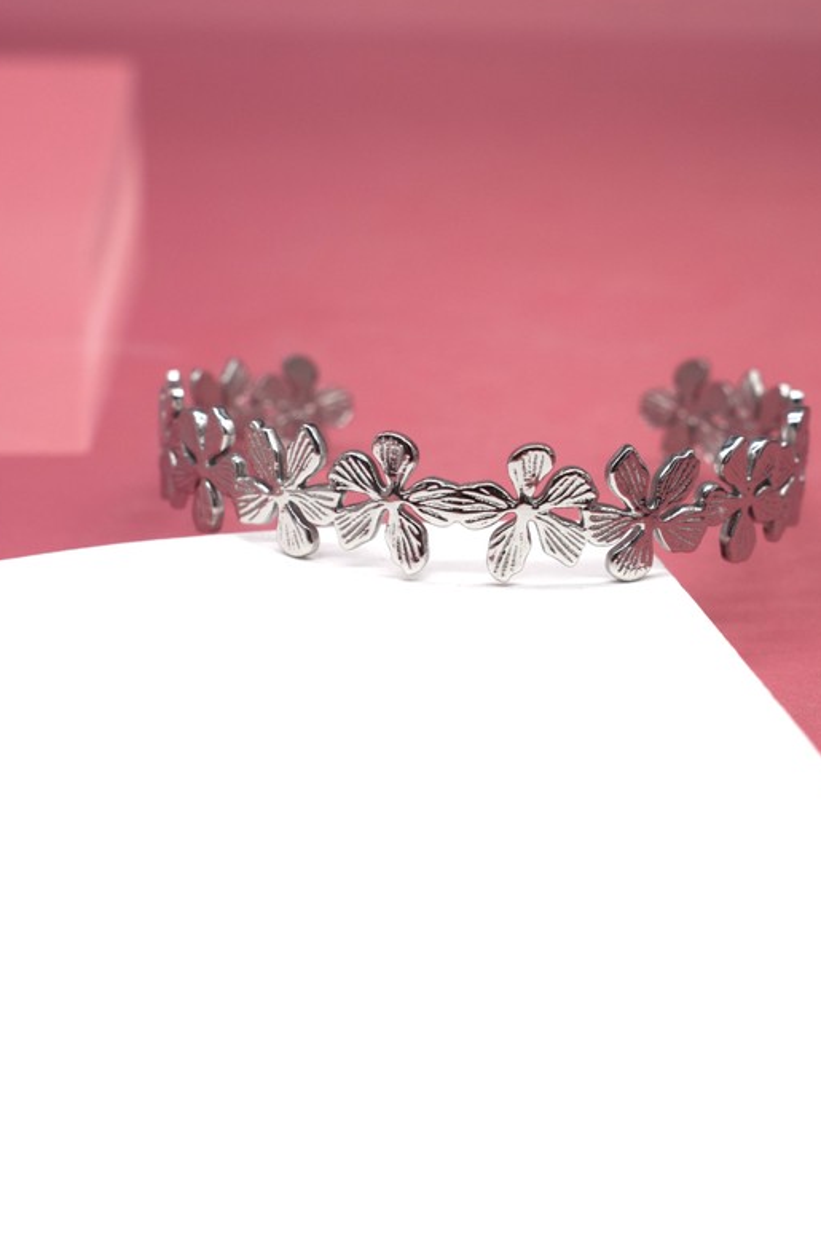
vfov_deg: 30.5
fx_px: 2259
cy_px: 627
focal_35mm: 66
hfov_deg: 20.6
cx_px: 407
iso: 320
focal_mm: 42
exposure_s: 1/250
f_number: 8
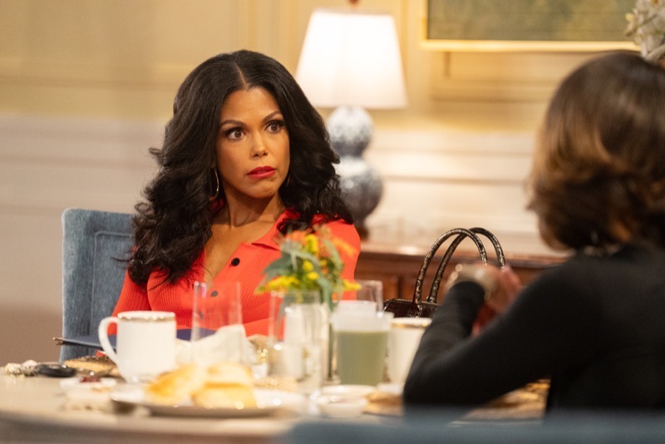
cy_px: 222
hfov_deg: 10.3
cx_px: 332
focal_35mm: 200
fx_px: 3696
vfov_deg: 6.9
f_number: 2.8
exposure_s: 1/640
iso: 6400
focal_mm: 200
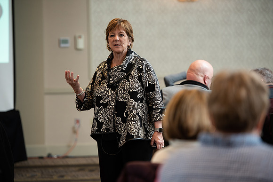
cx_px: 136
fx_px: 1100
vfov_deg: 9.5
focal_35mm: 145
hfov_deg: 14.2
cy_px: 91
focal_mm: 145
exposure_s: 1/160
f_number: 3.2
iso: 1000
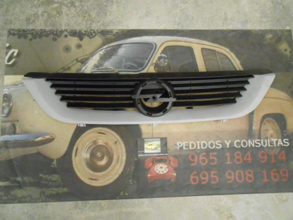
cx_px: 146
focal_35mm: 26
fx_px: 220
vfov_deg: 53.1
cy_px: 110
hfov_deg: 67.3
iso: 800
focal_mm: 4.6
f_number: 3.5
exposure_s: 1/40
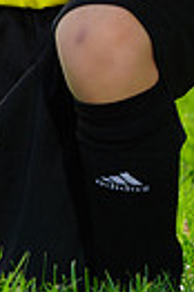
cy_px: -203
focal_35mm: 982
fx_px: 7958
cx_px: 80
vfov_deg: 2.1
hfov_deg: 1.4
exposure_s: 1/200
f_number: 8
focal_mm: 221
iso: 125
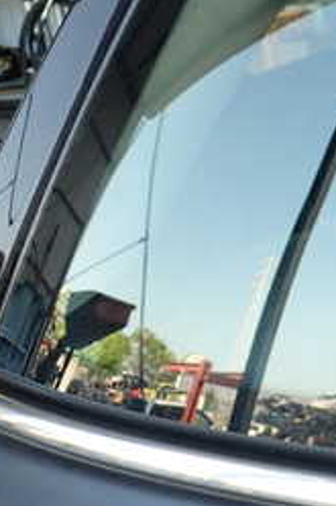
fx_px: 883
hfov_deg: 19.1
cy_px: 161
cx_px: 489
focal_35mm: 63
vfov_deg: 31.6
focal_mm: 4.5
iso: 100
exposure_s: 1/80
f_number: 2.8
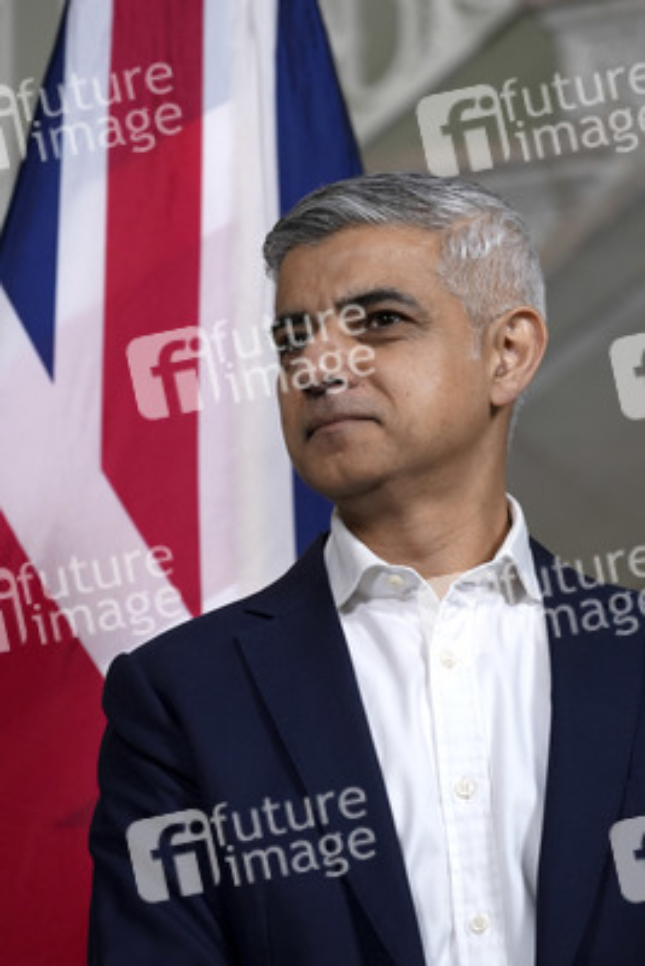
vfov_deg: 10.6
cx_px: 322
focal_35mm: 194
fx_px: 5209
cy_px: 483
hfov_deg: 7.1
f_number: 5.6
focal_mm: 194
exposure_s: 1/320
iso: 3200
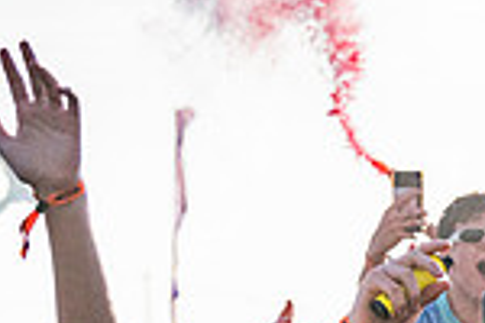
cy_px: 115
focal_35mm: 380
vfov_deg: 3.6
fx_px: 5119
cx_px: 899
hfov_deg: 5.3
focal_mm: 98
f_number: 5.6
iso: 320
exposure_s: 1/4000
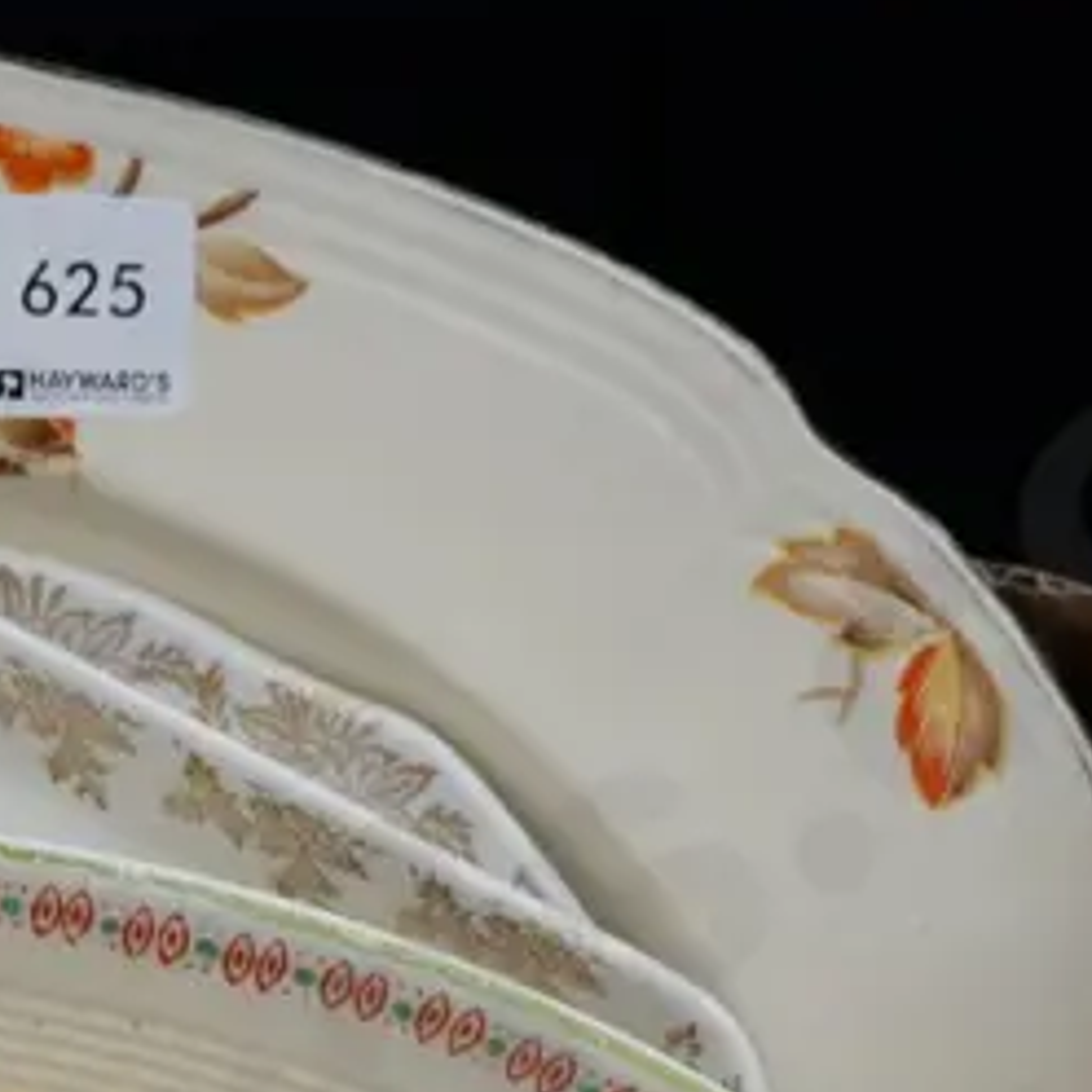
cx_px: -75
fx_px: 4426
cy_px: 1427
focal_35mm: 124
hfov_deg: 13.8
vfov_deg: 13.5
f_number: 4
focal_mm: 17
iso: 640
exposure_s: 1/60
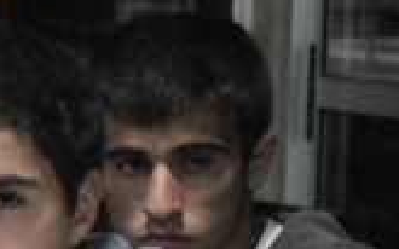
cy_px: 315
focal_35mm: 207
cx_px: -409
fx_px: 2250
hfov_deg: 9.5
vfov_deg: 6.3
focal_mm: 28
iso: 2000
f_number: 2.8
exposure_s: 1/80
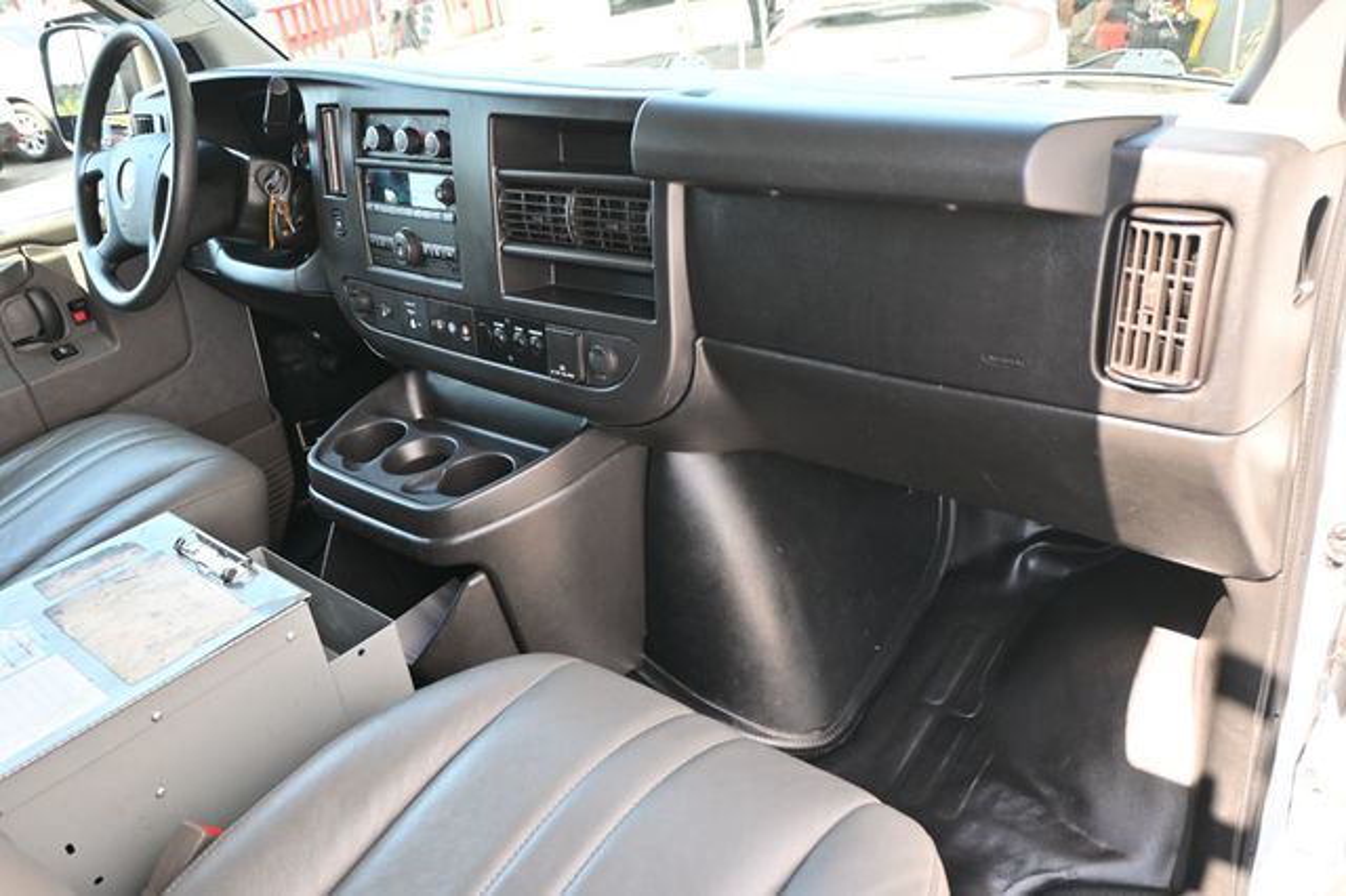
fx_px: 1009
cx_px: 673
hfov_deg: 67.4
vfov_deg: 47.9
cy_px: 448
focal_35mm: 27
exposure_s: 1/125
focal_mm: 18
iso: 640
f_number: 3.5
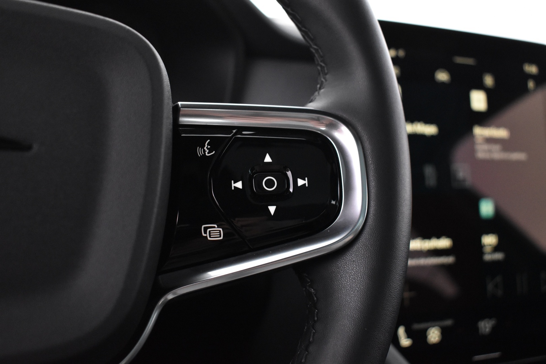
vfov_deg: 31.9
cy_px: 182
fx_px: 637
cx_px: 273
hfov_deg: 46.4
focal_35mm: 42
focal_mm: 28
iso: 3200
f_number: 4.2
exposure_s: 1/25
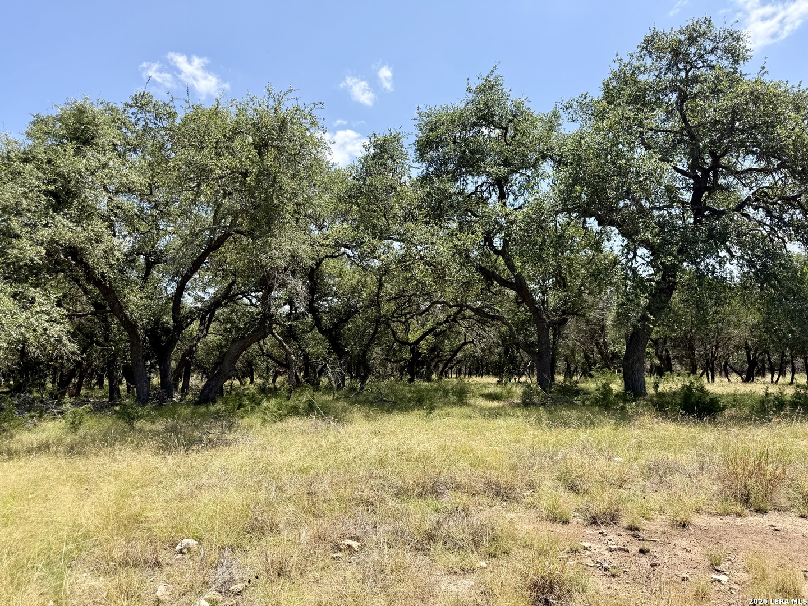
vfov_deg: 56.8
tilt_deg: +5.3
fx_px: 560
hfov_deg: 71.6
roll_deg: +1.4
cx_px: 404
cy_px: 303
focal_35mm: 24
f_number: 1.78
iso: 80
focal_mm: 6.76
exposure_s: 1/2525
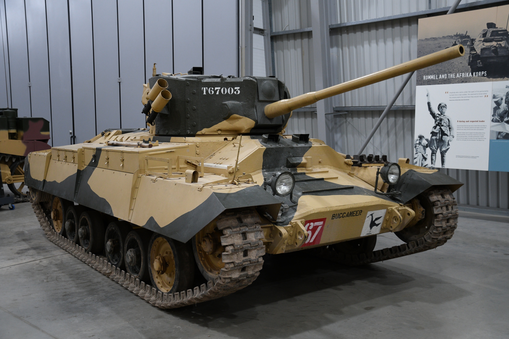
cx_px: 254
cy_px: 170
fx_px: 523
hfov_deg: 51.9
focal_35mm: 37
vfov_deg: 35.9
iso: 640
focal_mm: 25
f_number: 3.2
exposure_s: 1/40
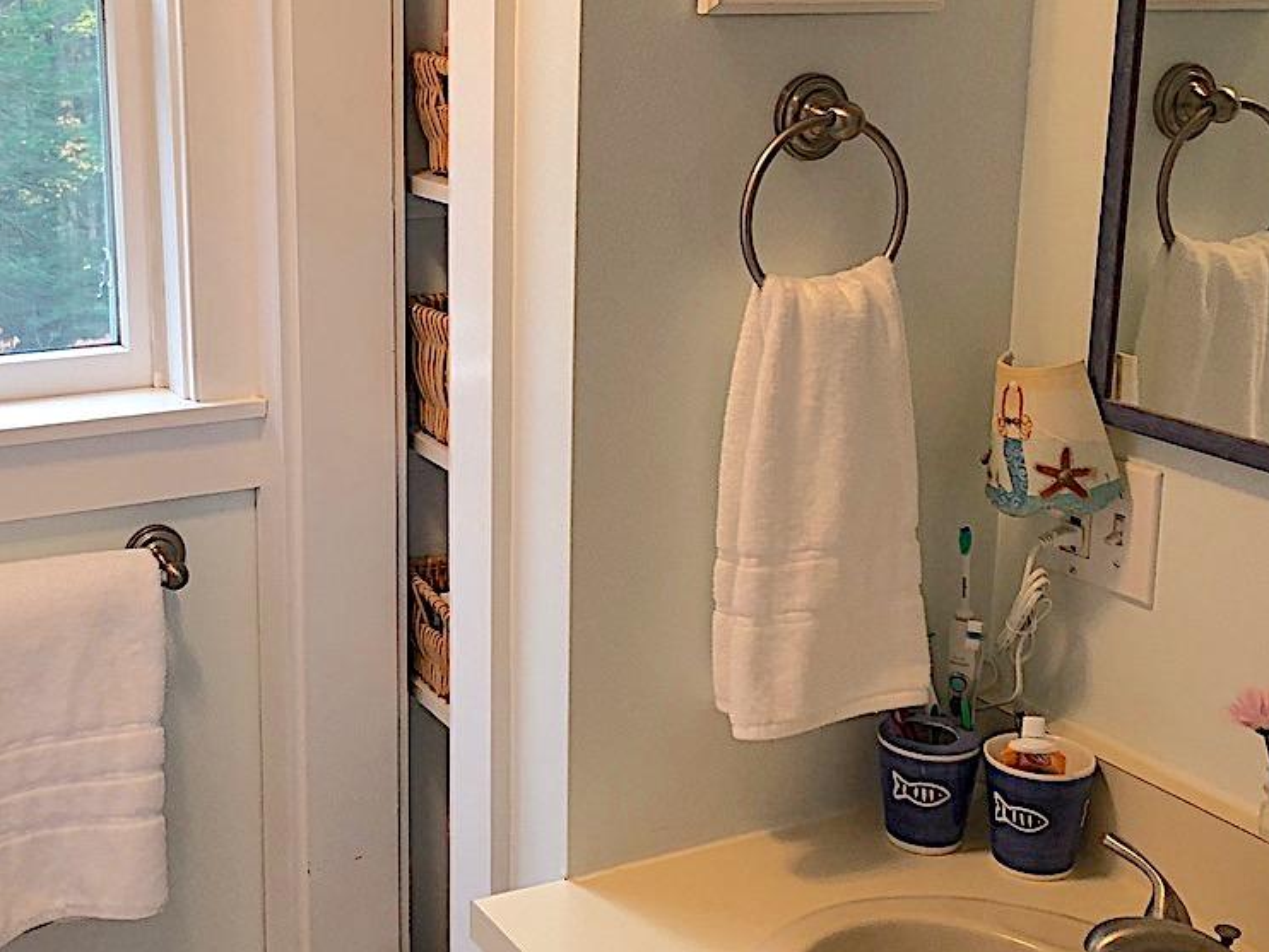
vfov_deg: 29.1
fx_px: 1834
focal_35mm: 50
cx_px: 436
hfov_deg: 37.8
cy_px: 381
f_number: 1.8
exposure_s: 1/30
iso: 32
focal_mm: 3.99
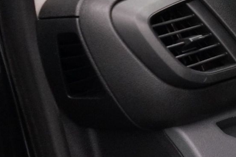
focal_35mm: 131
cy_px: 94
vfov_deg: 10.5
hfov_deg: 12.8
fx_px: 859
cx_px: 530
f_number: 3.5
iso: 3200
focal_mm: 29
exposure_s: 1/160
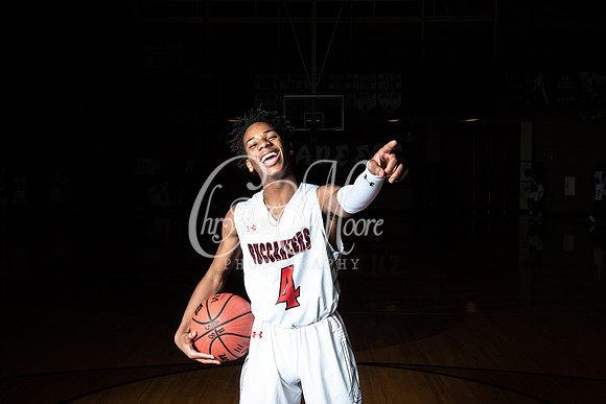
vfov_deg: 30.5
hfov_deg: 44.5
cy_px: 202
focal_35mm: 44
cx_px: 303
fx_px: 741
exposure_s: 1/200
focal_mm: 44
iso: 320
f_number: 14
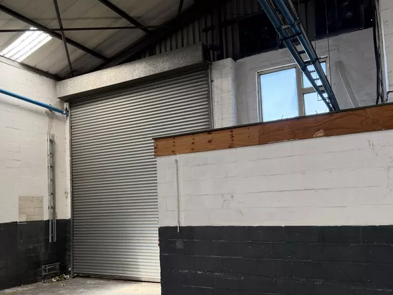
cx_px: 170
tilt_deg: +4.1
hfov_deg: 56.6
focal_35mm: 32
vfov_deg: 43.9
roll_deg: +0.0
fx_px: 363
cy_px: 178
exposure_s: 1/124
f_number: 1.78
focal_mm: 6.76
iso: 160
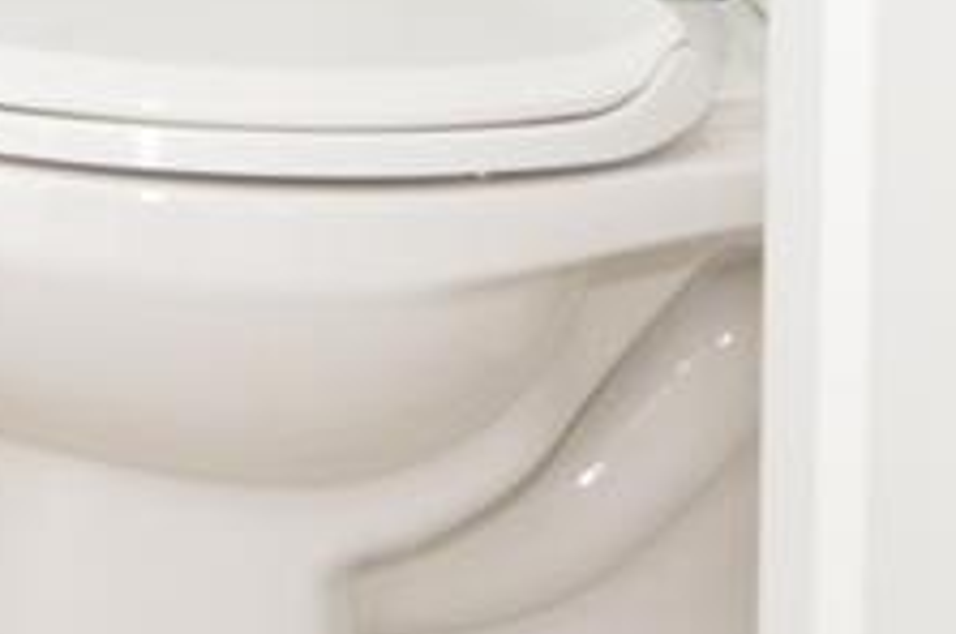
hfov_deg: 14.2
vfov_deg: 9.4
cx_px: -716
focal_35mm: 129
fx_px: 3421
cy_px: -927
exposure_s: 1/80
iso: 800
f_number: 9
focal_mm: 12
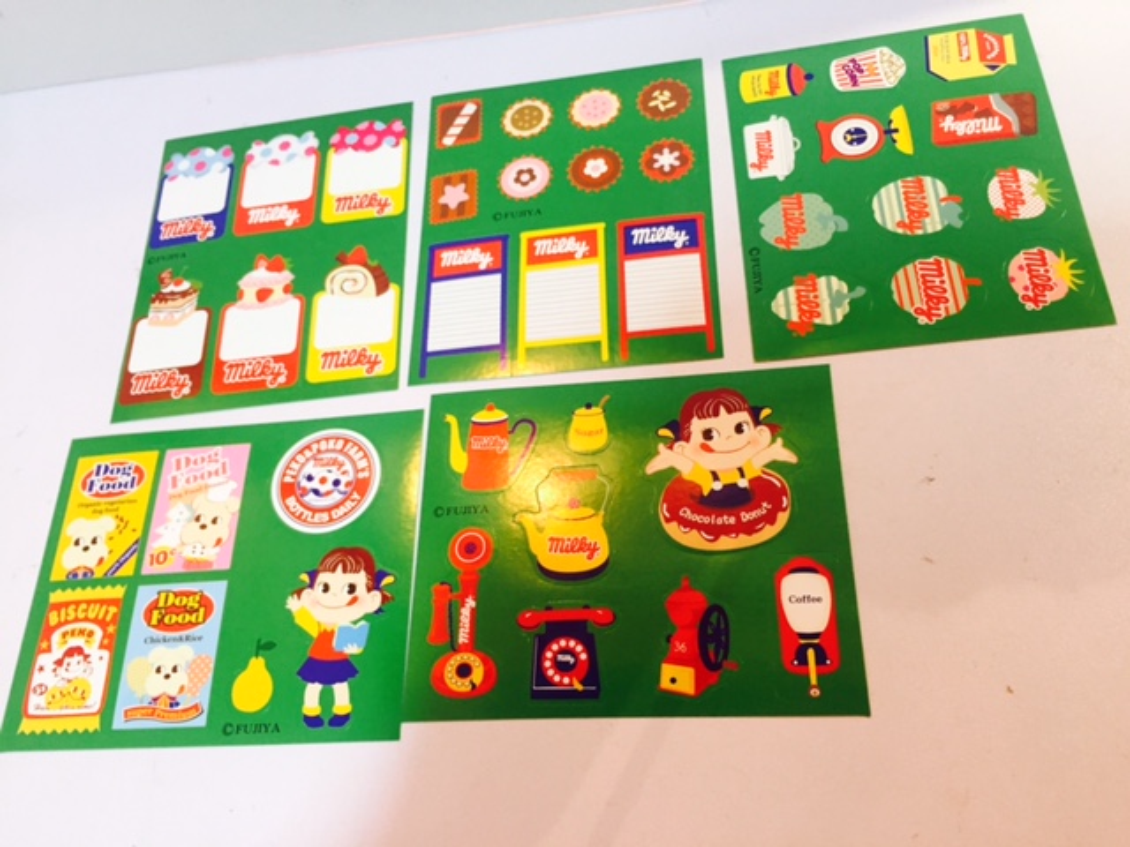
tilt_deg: -59.1
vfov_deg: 48.2
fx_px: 947
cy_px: 424
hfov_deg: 61.7
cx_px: 565
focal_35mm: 29
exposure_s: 1/33
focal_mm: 4.15
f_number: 2.2
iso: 160
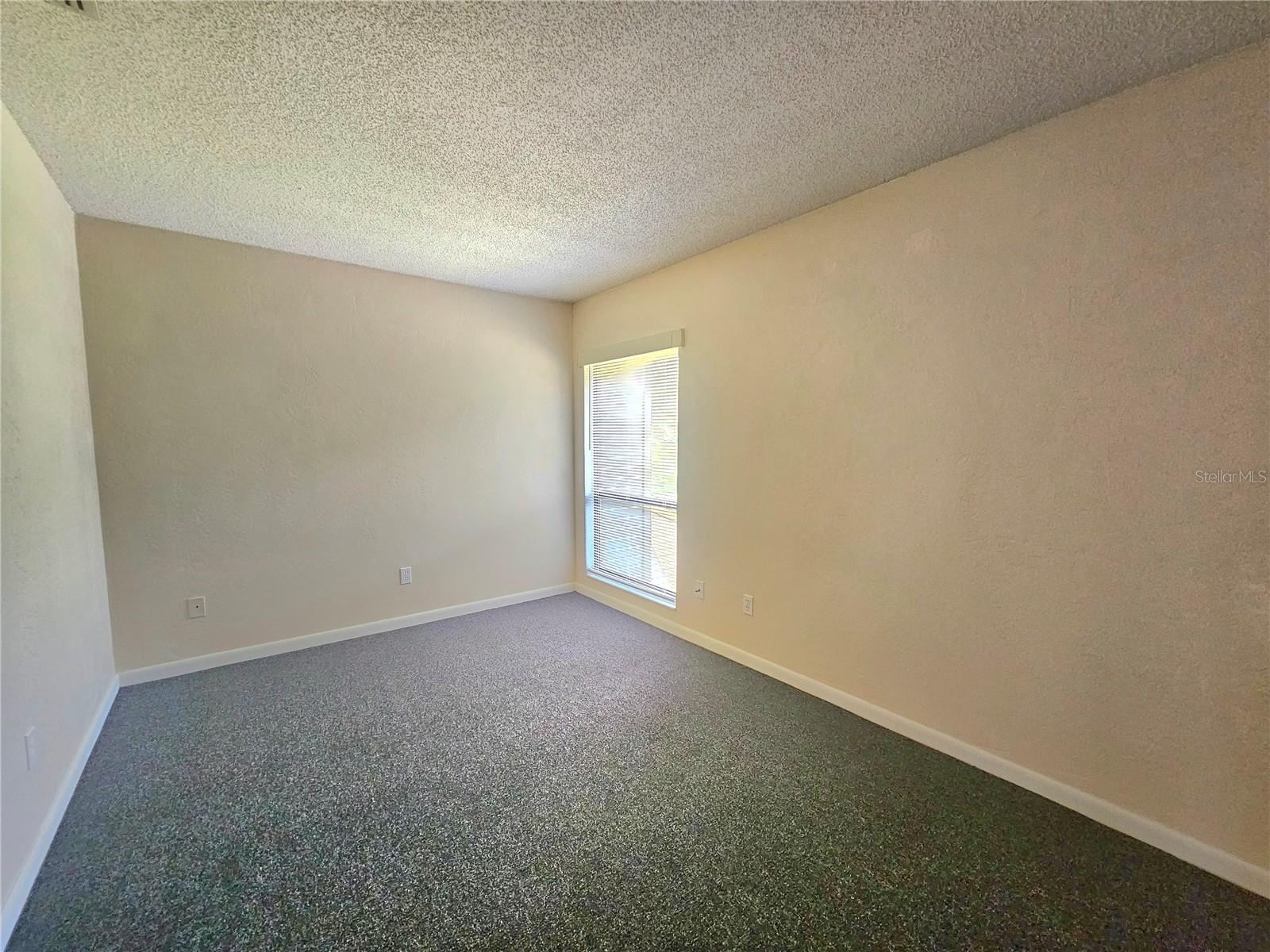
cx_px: 635
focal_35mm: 13
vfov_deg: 89.9
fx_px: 477
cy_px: 476
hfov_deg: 106.2
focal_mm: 2.2
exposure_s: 1/60.2
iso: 250
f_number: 2.2
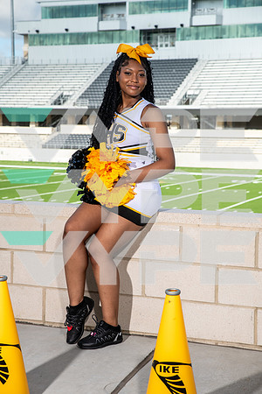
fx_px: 764
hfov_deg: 19.5
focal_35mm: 70
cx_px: 131
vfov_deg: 28.8
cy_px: 197
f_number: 7.1
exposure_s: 1/320
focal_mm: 70
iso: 100
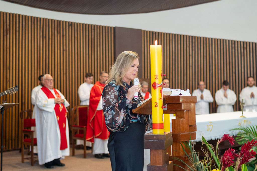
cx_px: 128
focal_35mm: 52
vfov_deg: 26.0
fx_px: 371
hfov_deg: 38.2
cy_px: 86
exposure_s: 1/160
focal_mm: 35
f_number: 1.8
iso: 1000
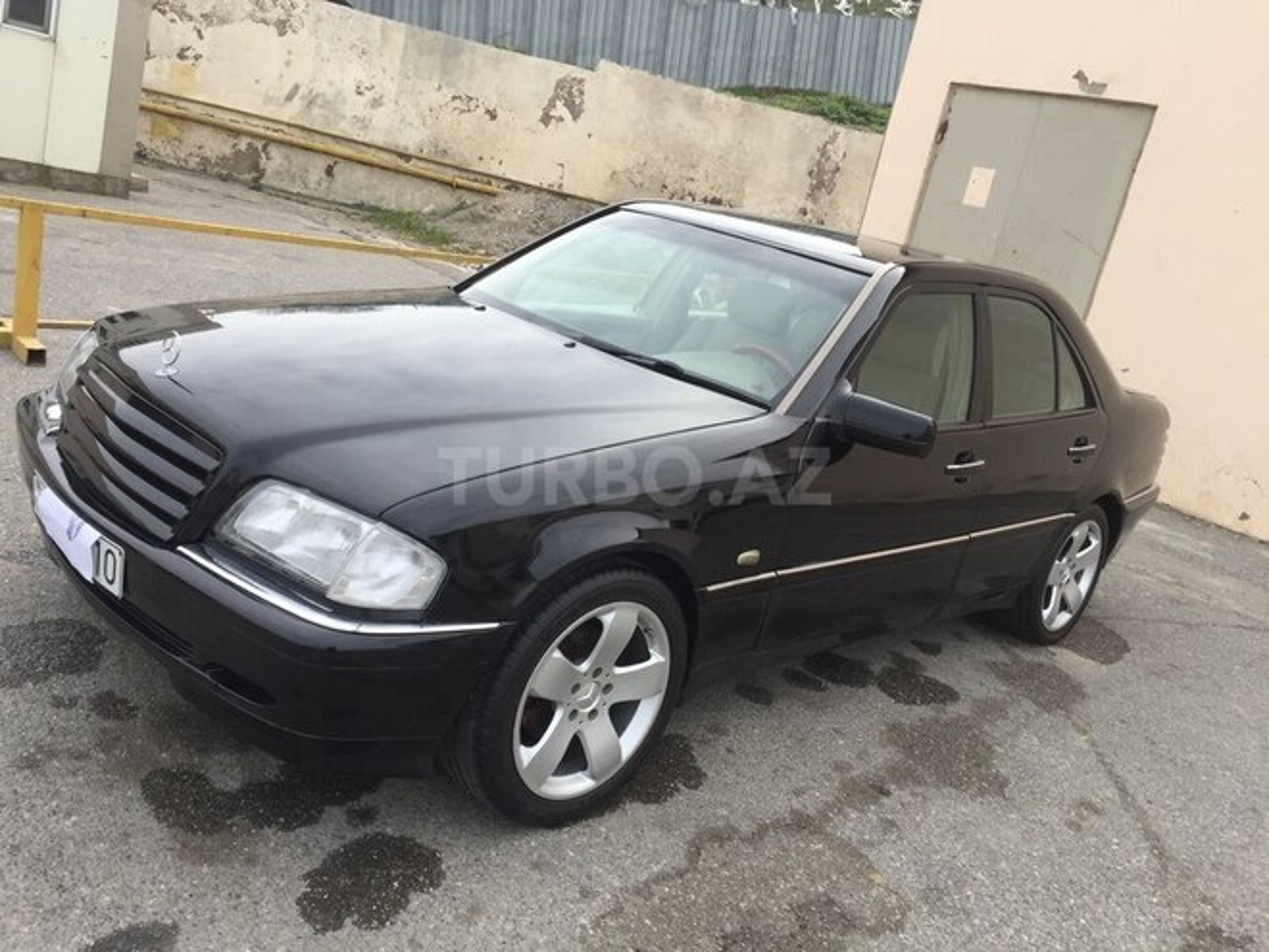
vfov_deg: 48.2
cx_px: 634
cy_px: 476
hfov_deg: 61.7
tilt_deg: -13.6
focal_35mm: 29
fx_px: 1063
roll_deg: -13.7
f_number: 2.2
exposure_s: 1/719
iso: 32
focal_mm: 4.15
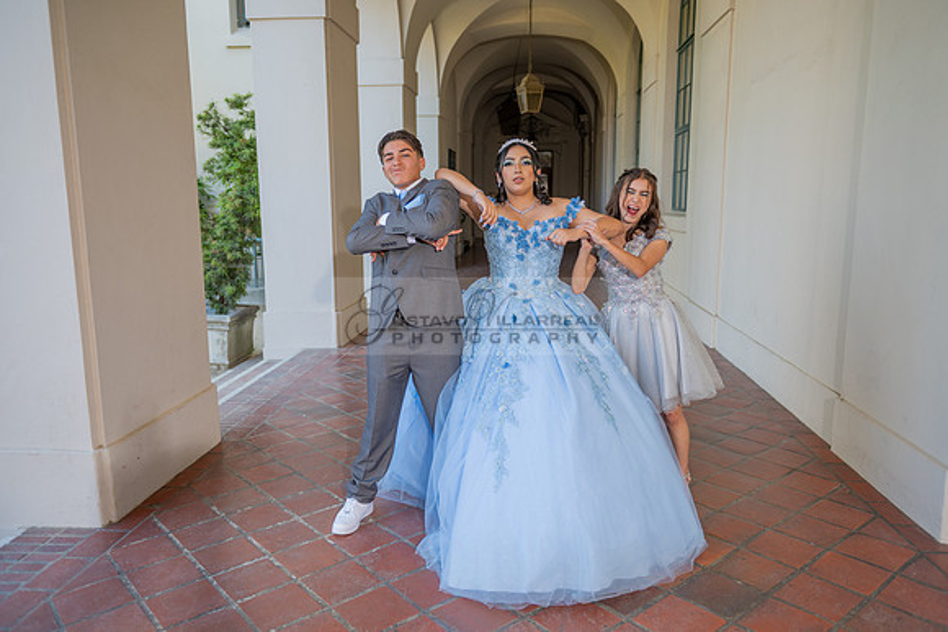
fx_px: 711
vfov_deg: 48.0
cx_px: 474
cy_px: 316
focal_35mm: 27
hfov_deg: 67.4
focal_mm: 27
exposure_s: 1/200
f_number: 3.2
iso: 200
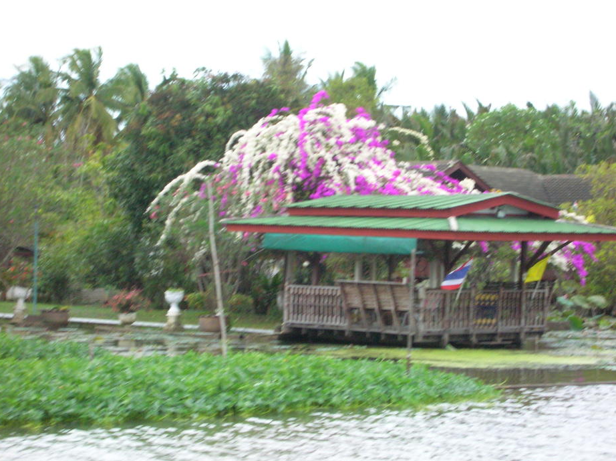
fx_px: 1848
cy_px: 229
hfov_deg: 18.9
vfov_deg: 14.2
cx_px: 306
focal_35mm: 104
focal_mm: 17.1
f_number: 8.2
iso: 200
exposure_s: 1/94
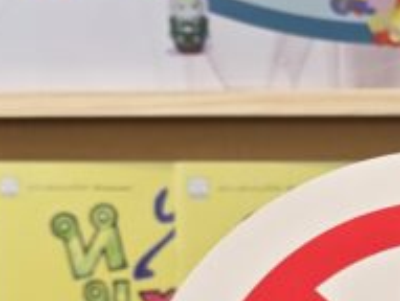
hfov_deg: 15.2
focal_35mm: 123
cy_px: 236
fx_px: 1424
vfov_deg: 12.0
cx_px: 521
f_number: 1.7
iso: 80
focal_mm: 6.3
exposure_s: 1/100
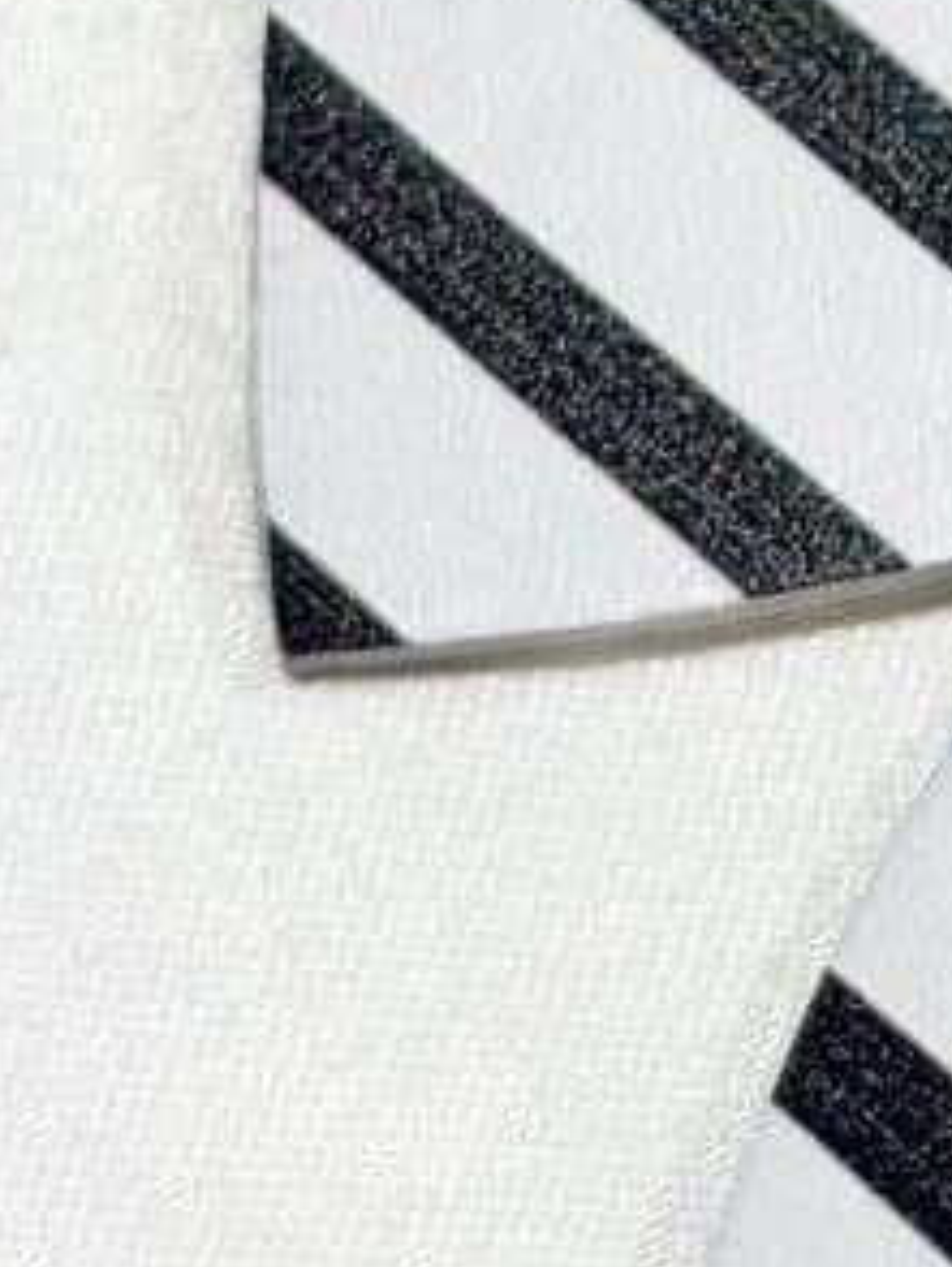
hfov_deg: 8.0
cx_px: 1602
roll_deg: +7.7
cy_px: 487
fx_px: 6627
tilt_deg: -30.4
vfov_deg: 10.9
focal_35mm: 181
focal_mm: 5.96
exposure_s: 1/258
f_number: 1.6
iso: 32
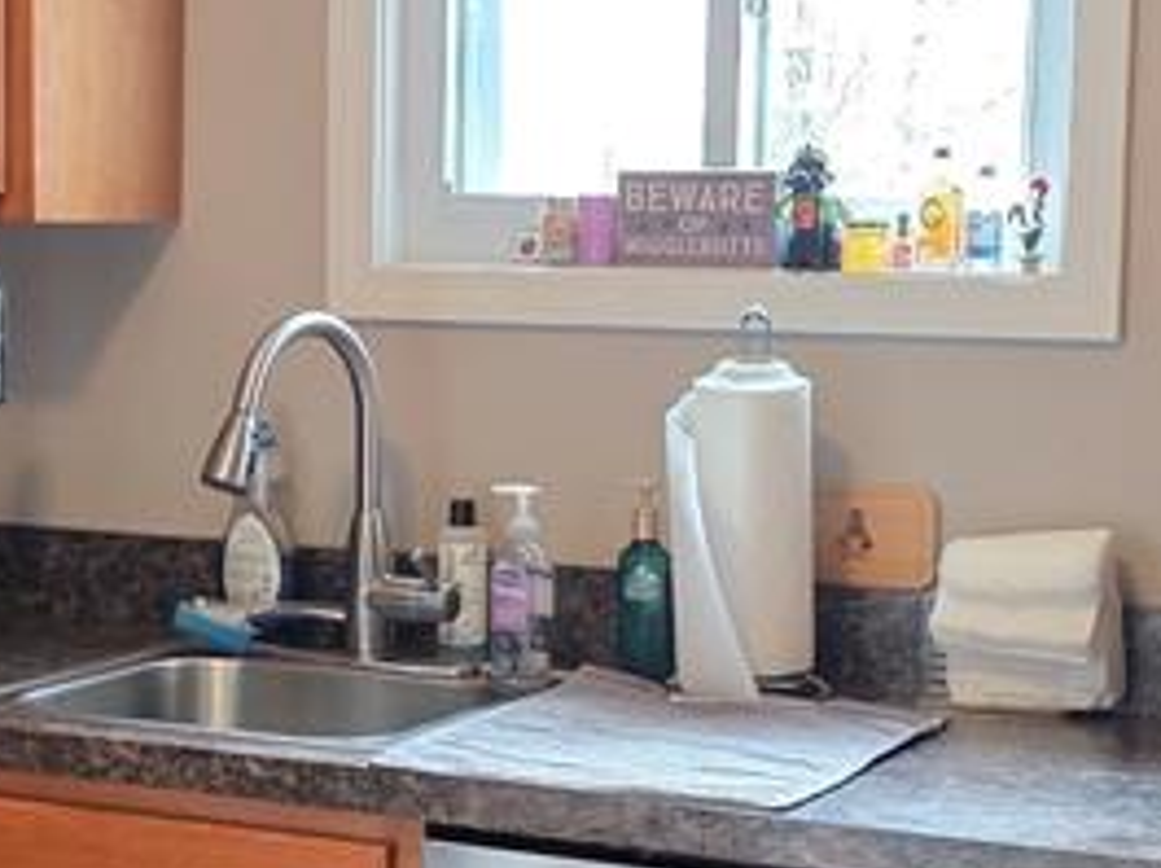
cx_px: 350
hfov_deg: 21.9
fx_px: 2981
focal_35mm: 89
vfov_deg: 16.5
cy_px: 544
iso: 400
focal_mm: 6.3
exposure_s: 1/120
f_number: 1.7
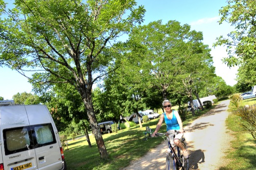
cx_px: 115
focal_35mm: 22
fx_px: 156
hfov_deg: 78.4
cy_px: 110
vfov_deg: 56.3
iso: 100
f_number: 8
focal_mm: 14
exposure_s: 1/80
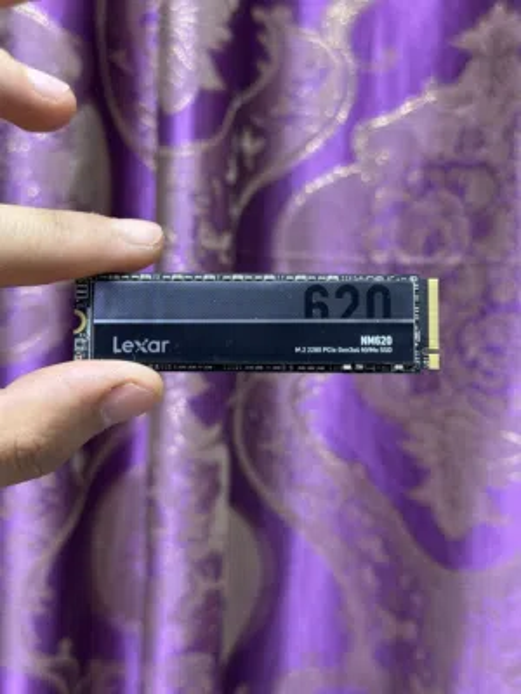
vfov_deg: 39.7
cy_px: 347
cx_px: 260
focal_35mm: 48
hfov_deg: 30.3
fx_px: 963
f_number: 1.78
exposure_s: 1/50
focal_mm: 6.86
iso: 125
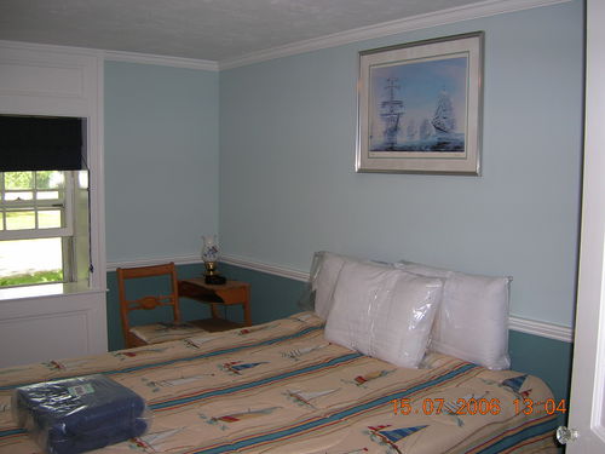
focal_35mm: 34
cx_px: 302
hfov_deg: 54.0
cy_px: 227
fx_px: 594
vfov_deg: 41.8
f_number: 2.9
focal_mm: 5.7
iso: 50
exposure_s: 1/60.1
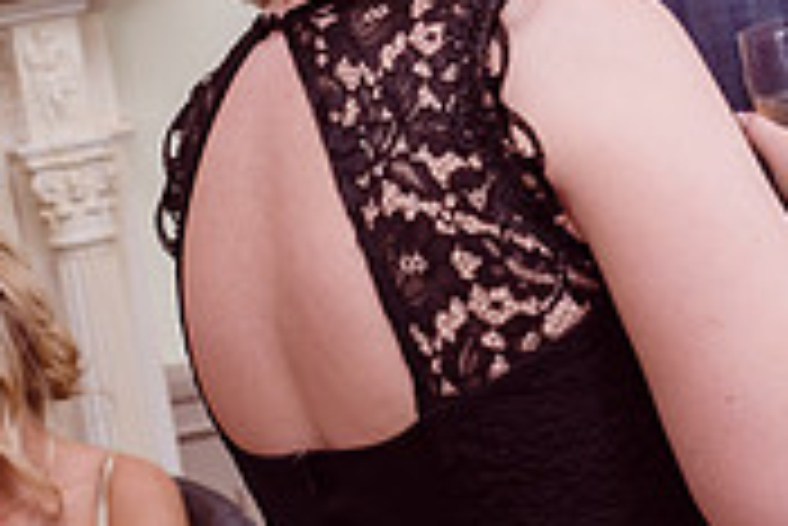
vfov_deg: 8.2
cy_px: -74
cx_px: 662
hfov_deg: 12.3
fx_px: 3636
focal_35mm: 166
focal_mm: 50
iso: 400
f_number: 5.6
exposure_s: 1/100
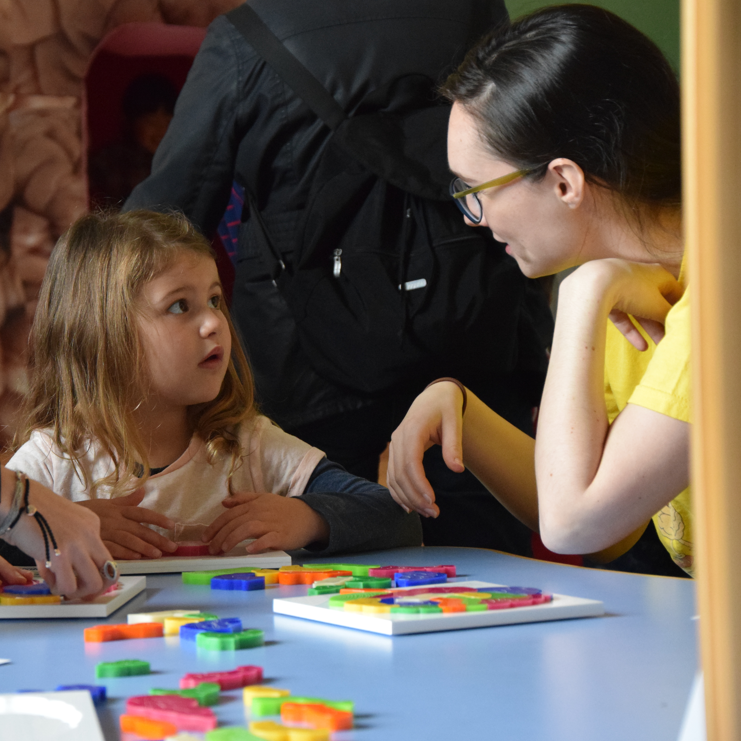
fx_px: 3100
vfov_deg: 13.6
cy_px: 347
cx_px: 157
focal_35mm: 128
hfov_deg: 13.6
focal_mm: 62
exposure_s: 1/400
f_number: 5.3
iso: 3200
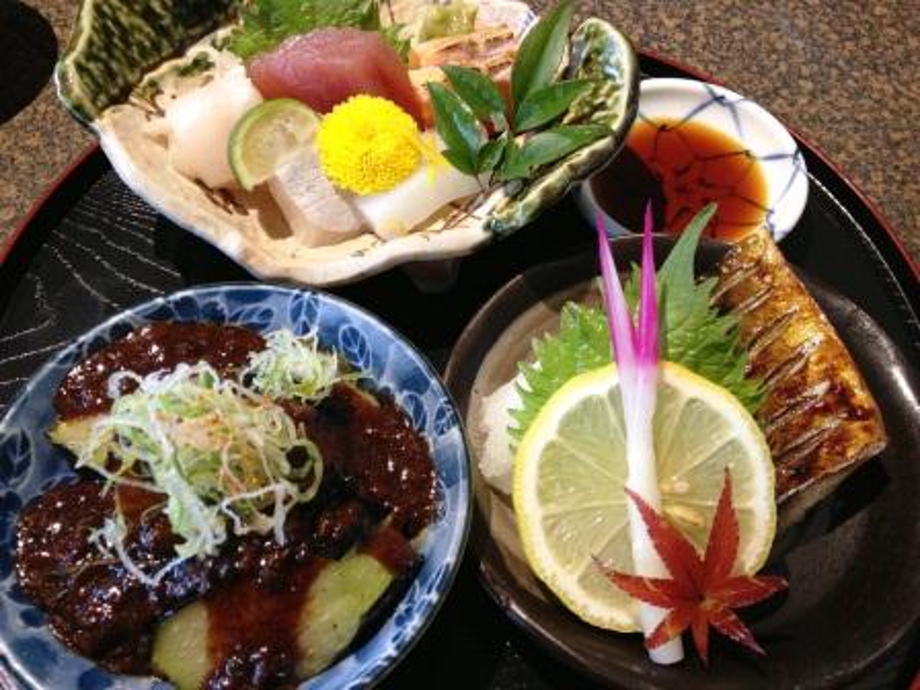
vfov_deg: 40.7
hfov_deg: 52.6
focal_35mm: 35
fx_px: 930
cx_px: 460
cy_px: 345
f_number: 2.4
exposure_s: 1/20
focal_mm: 4.28
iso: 125
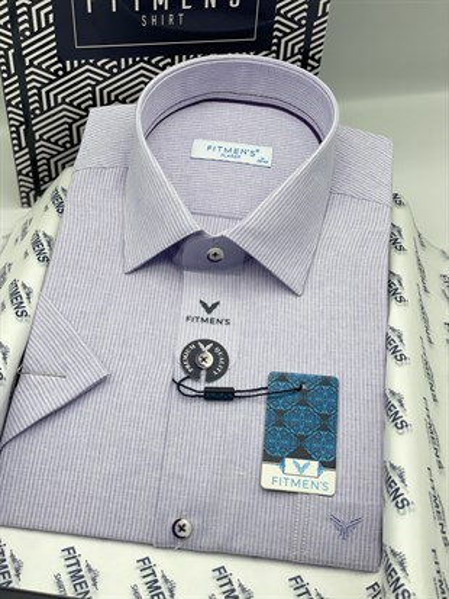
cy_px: 300
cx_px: 224
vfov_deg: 36.8
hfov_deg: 28.0
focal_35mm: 52
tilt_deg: -43.3
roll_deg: -2.4
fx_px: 899
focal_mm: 6
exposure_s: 1/136
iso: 25
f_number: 2
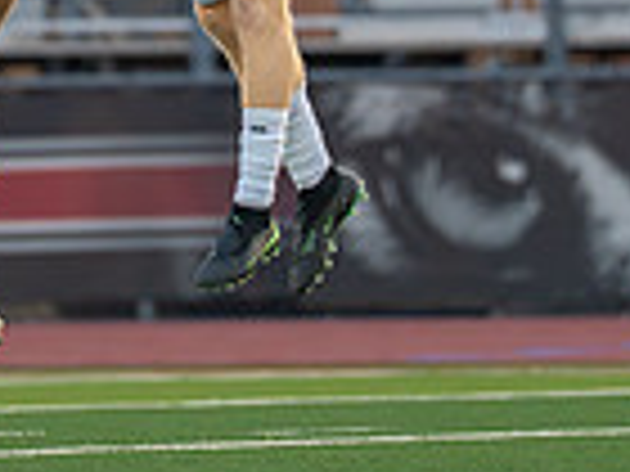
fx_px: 16616
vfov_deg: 1.6
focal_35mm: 913
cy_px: -292
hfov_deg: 2.2
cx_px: 126
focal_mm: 200
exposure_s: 1/2000
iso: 1000
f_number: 2.8
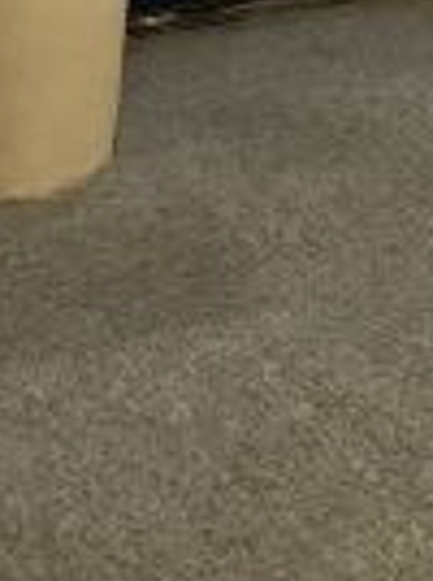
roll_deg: -6.2
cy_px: -867
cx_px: 987
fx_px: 2694
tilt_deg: -1.8
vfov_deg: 10.4
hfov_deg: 8.5
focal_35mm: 161
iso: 32
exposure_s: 1/20
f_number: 1.8
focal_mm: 4
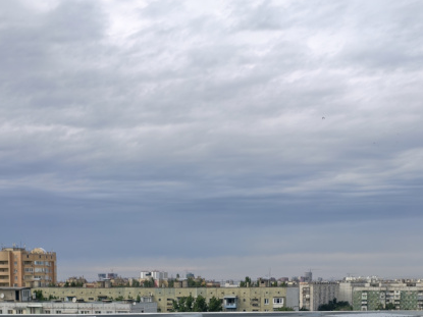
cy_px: 368
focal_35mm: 61
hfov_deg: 31.6
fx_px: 745
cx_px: 181
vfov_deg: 22.4
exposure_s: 1/2994
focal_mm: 6.54
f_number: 1.57
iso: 72
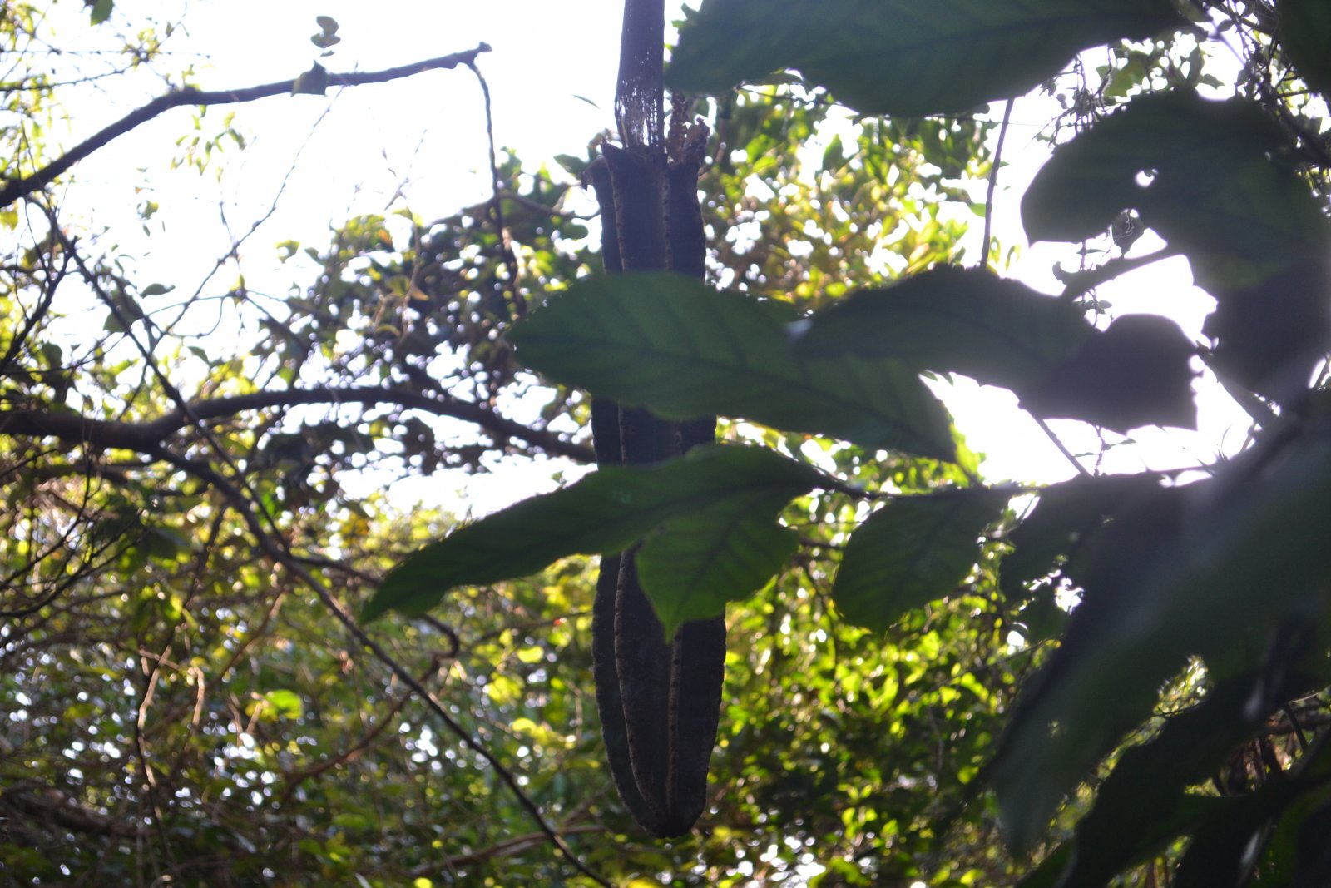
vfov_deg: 16.6
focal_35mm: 82
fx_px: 3050
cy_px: 444
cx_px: 666
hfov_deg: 24.6
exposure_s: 1/50
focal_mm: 55
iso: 400
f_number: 5.6
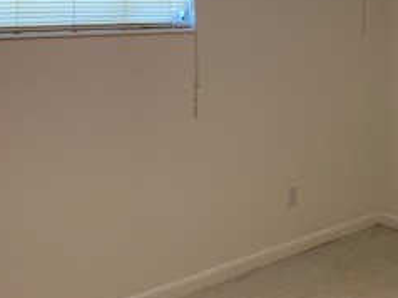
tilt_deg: -10.0
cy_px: 136
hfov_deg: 27.1
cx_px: 331
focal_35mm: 70
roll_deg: -1.5
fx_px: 804
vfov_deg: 21.0
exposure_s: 1/60
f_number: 1.8
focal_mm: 4.25
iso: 160
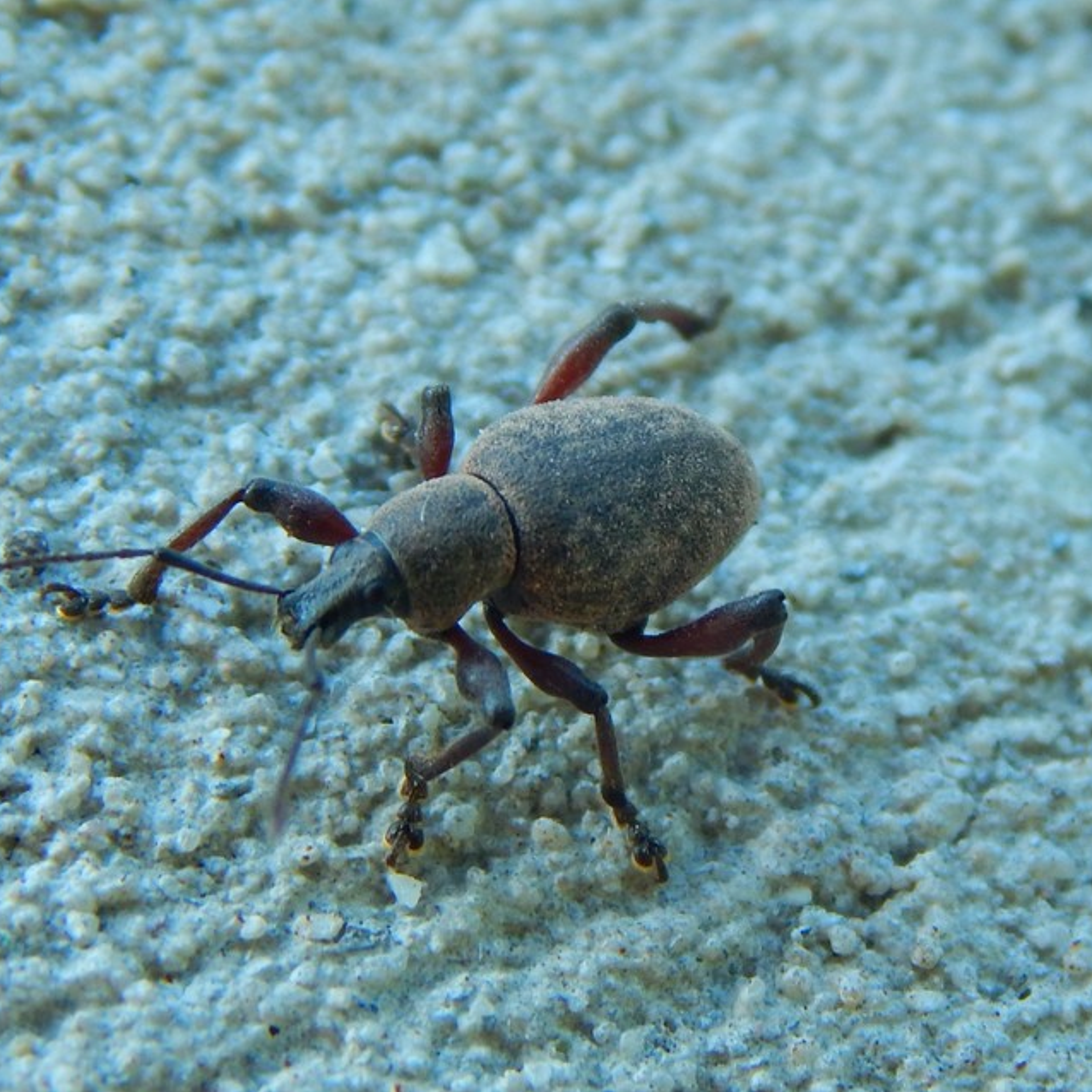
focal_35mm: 110
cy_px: 546
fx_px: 3926
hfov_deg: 15.8
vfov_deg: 15.8
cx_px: 472
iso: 125
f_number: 4.4
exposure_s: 1/100
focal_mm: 16.6
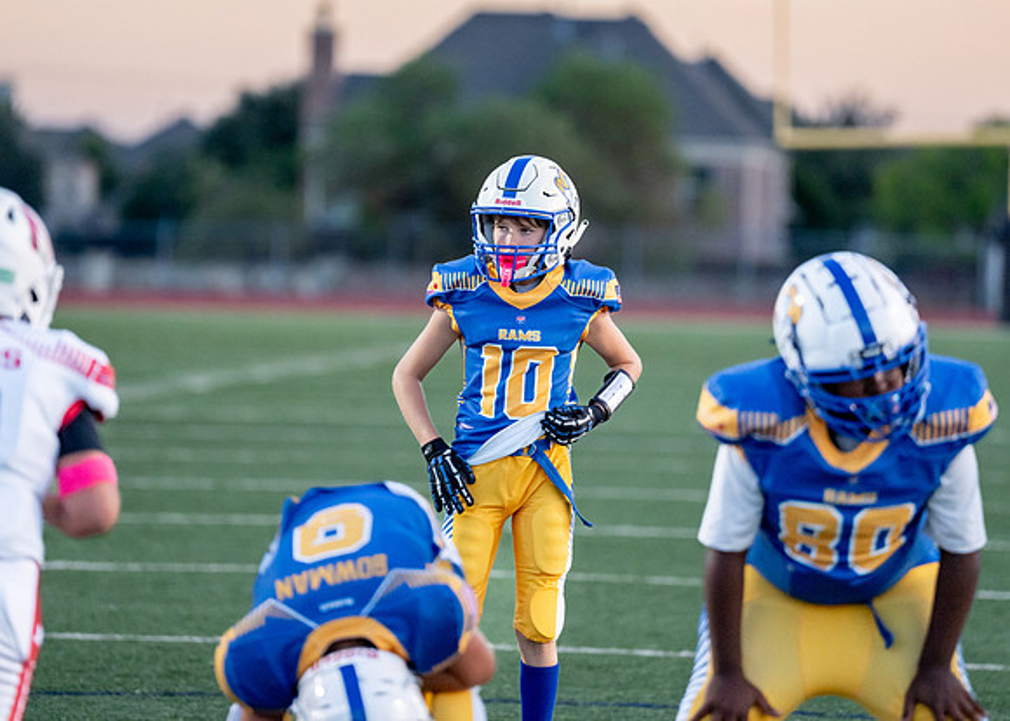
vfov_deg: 5.6
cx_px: 503
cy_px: 282
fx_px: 7334
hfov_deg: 7.9
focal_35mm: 256
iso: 2000
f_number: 2.8
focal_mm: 200
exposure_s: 1/1250
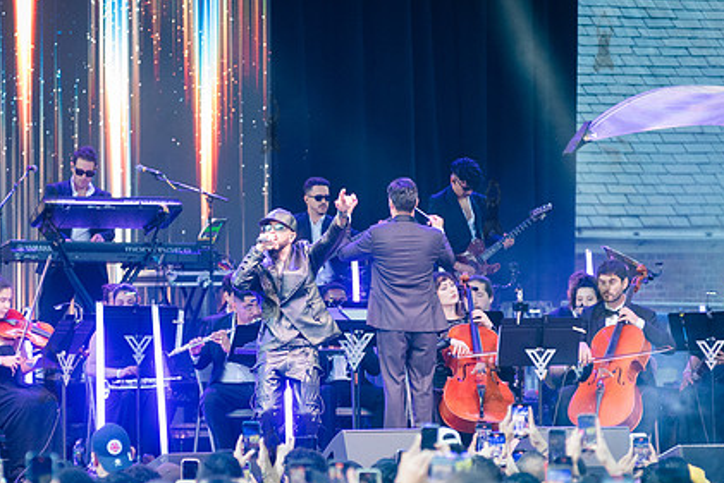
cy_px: 290
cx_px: 270
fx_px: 5552
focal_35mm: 276
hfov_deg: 7.5
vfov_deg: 5.0
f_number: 4
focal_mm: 200
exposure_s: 1/320
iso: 2500
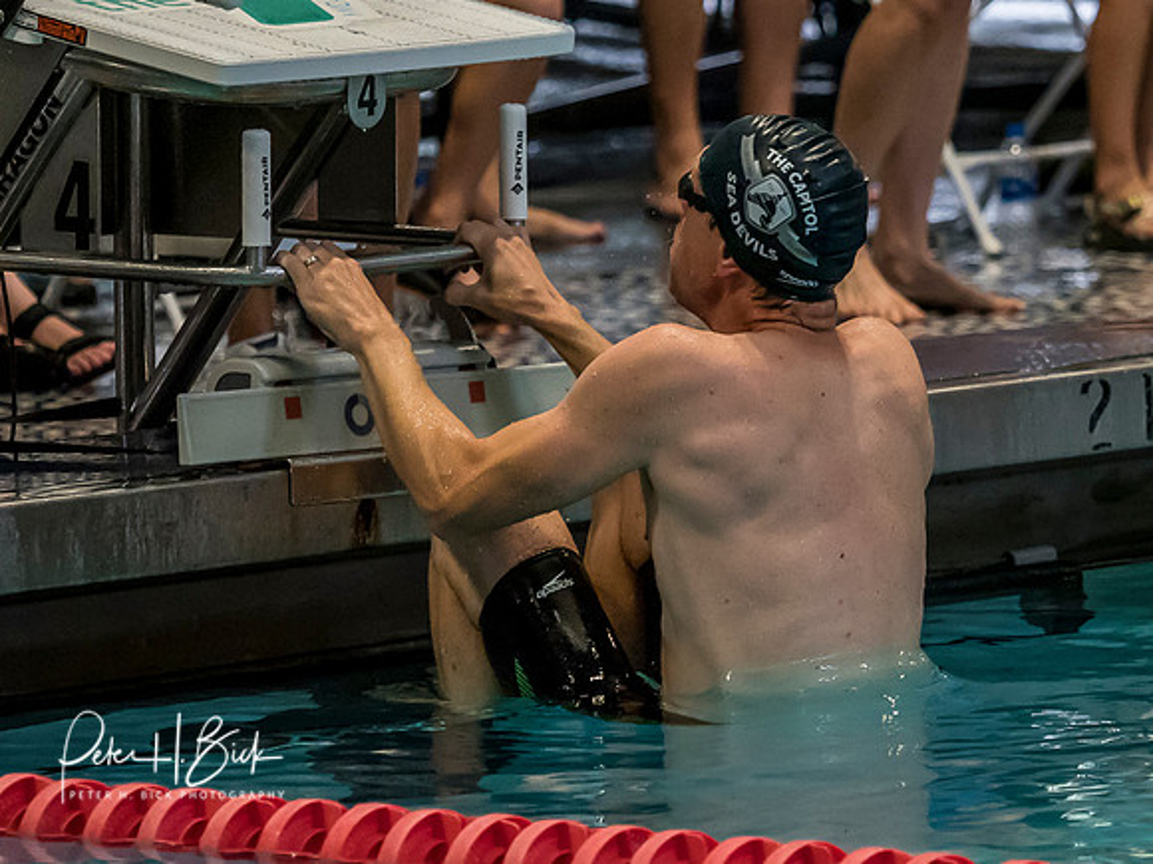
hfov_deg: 4.9
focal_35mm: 402
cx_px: 749
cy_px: 458
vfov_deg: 3.7
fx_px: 13391
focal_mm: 120
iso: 3200
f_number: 2.8
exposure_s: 1/1000
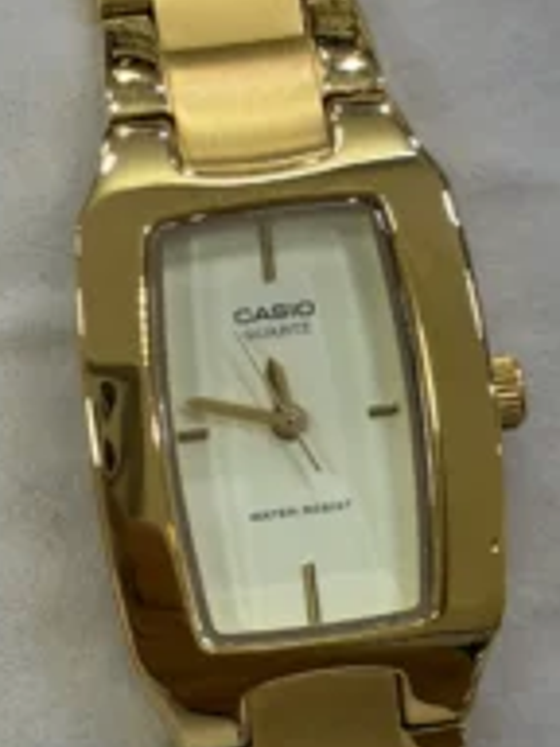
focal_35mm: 100
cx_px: 245
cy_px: 397
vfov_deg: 19.6
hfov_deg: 14.8
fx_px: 2157
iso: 64
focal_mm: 6.76
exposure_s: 1/646
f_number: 1.78
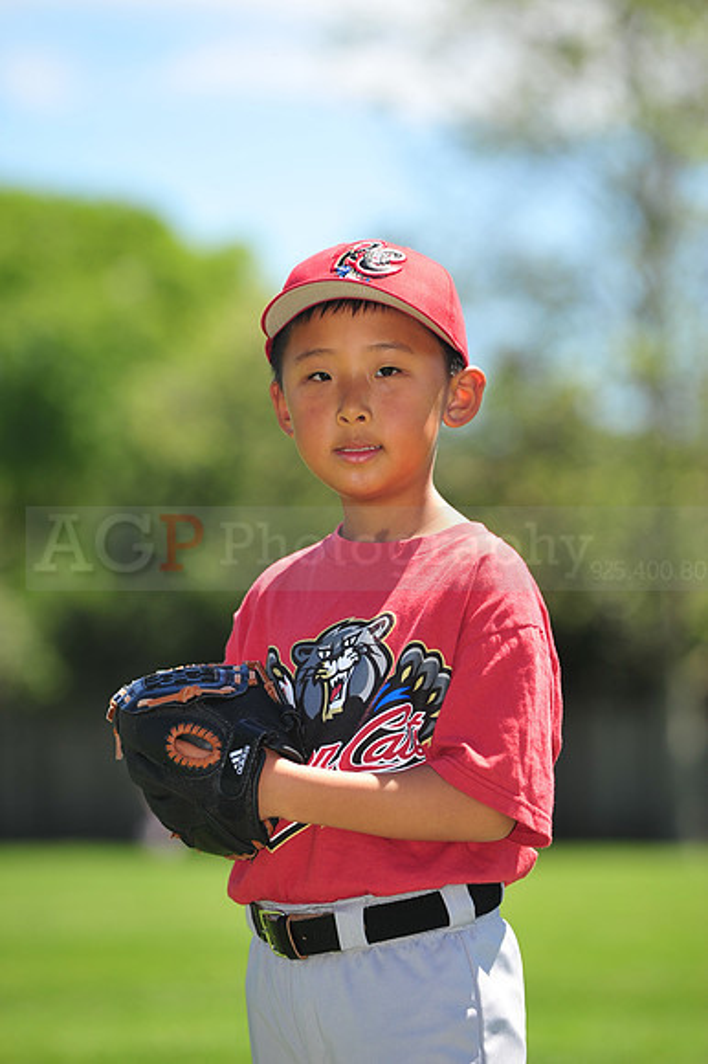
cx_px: 354
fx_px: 5907
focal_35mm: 200
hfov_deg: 6.9
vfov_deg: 10.3
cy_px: 532
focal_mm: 200
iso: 200
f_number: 4.5
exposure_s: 1/640
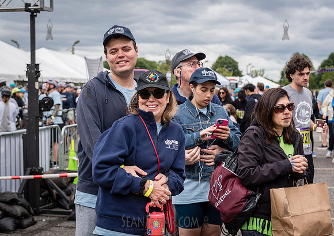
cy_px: 111
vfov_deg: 19.6
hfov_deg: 27.4
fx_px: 683
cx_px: 127
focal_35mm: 72
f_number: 4
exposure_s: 1/1000
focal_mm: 58
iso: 400
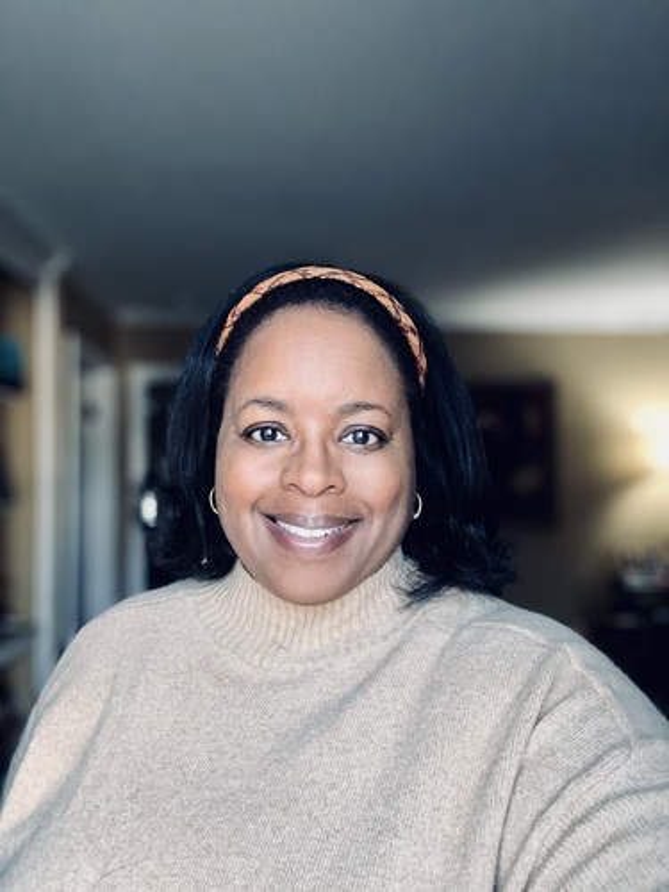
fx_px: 773
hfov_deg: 46.8
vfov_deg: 60.0
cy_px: 446
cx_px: 334
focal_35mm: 30
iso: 160
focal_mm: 2.69
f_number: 1.9
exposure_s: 1/60
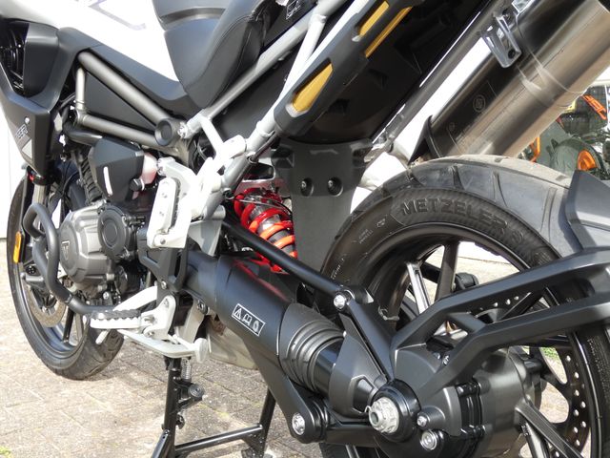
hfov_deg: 41.2
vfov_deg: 31.5
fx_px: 811
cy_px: 229
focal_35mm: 46
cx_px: 305
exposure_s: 1/80
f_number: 3.8
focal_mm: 8.2
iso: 80
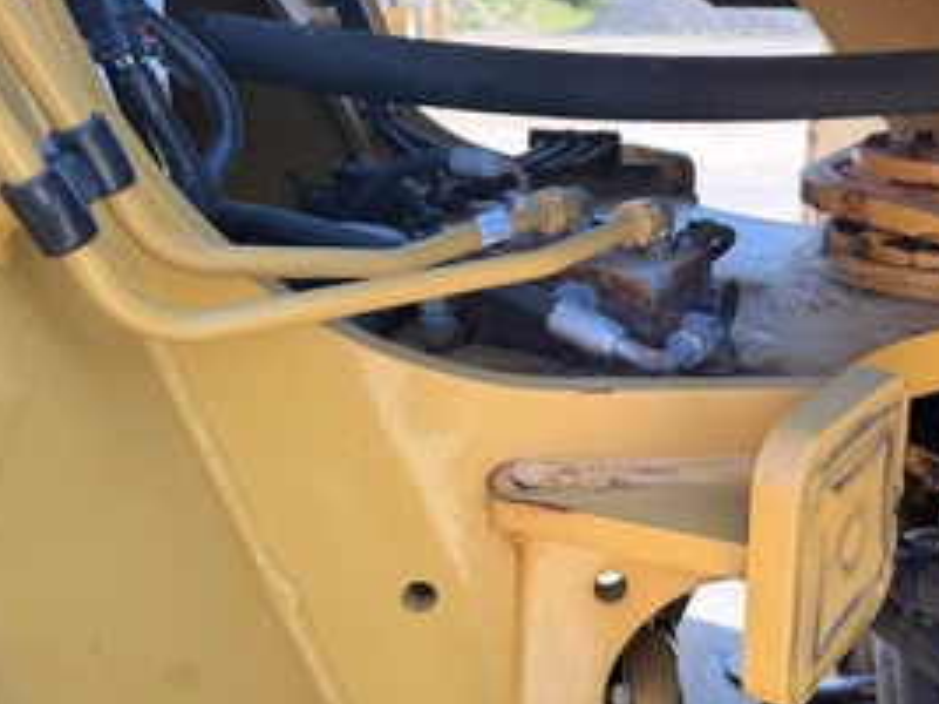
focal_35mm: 36
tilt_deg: -12.7
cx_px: 679
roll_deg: -1.4
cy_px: 310
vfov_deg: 39.6
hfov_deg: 49.7
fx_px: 976
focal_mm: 6.76
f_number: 1.78
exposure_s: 1/246
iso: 64
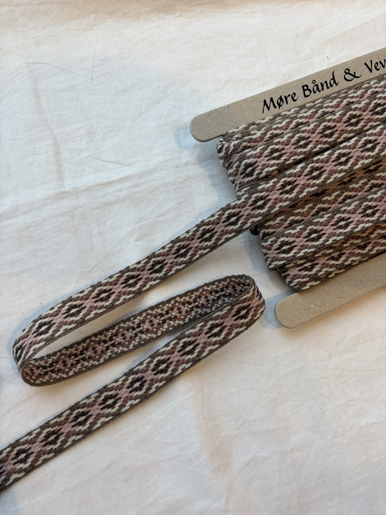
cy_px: 258
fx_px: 387
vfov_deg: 67.3
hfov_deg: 53.1
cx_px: 193
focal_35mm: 26
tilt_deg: -75.3
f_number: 1.6
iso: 40
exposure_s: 1/100
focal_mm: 5.96
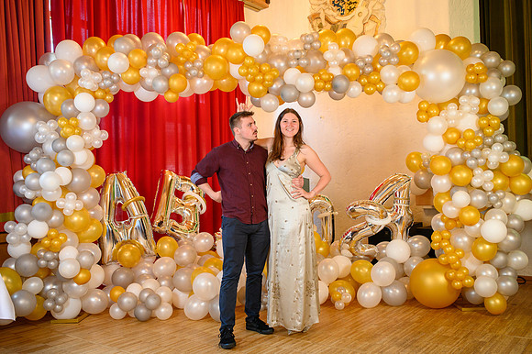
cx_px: 266
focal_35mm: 35
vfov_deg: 37.8
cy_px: 177
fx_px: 517
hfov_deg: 54.5
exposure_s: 1/100
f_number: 3.5
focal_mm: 35
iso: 1250
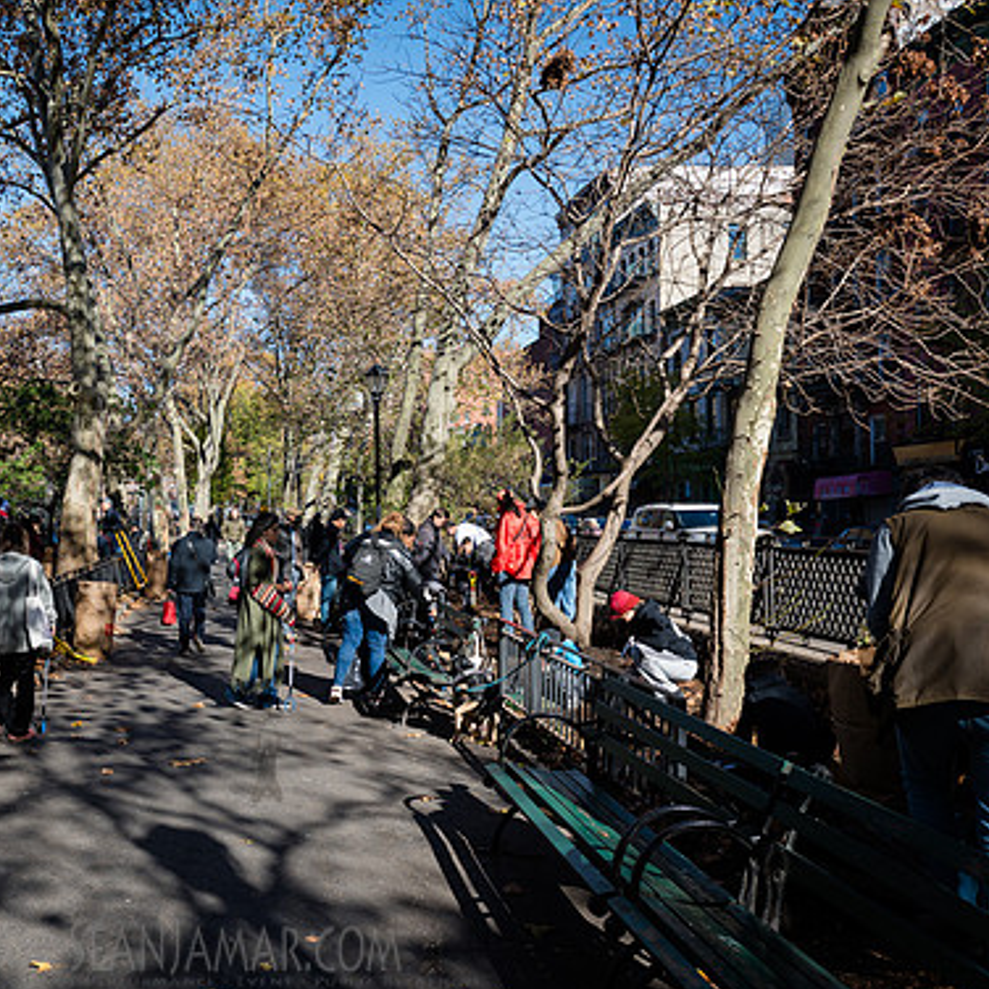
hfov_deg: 46.5
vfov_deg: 48.4
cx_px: 231
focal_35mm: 34
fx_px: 1099
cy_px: 503
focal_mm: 24
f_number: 5
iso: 100
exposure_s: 1/250
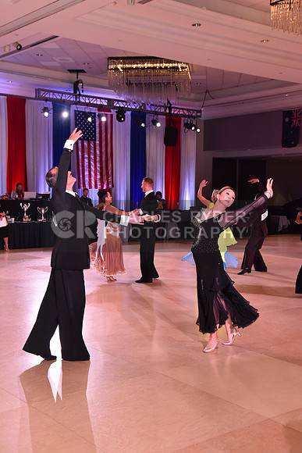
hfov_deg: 28.1
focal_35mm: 48
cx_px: 151
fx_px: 604
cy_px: 226
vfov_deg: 41.1
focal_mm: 48
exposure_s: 1/320
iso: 2500
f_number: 6.3
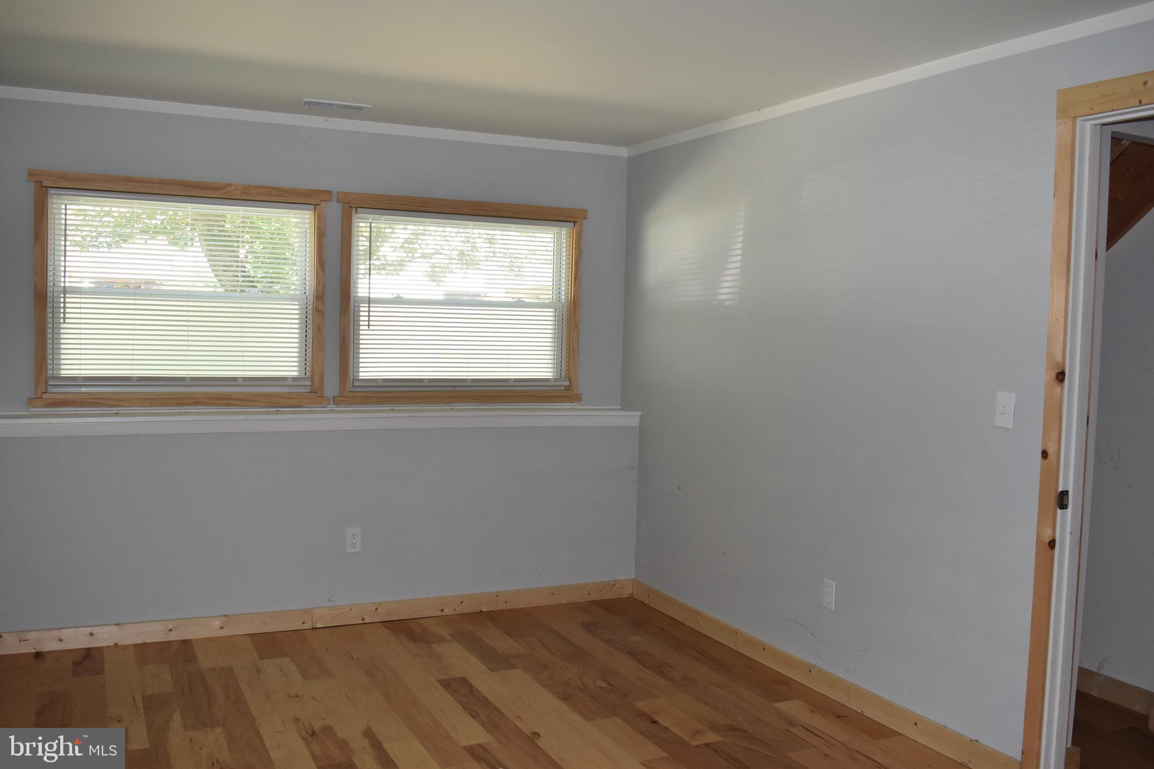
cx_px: 577
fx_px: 1058
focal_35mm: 33
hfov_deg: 57.2
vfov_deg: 40.0
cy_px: 384
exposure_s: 1/125
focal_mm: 22
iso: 560
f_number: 5.6
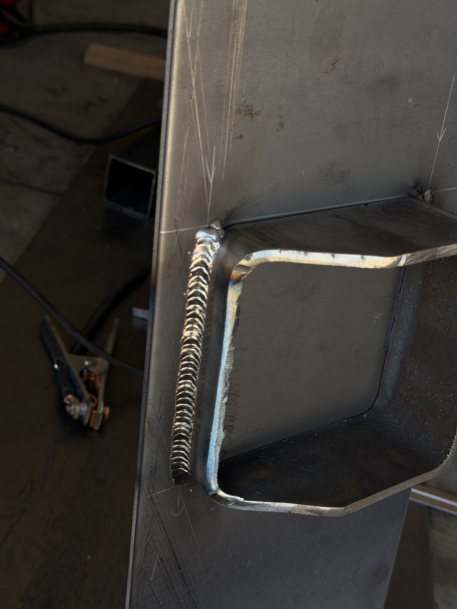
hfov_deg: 30.3
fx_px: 845
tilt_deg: -32.6
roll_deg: -14.0
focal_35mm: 48
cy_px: 304
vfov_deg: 39.7
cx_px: 228
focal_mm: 6.76
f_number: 1.78
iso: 64
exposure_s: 1/172
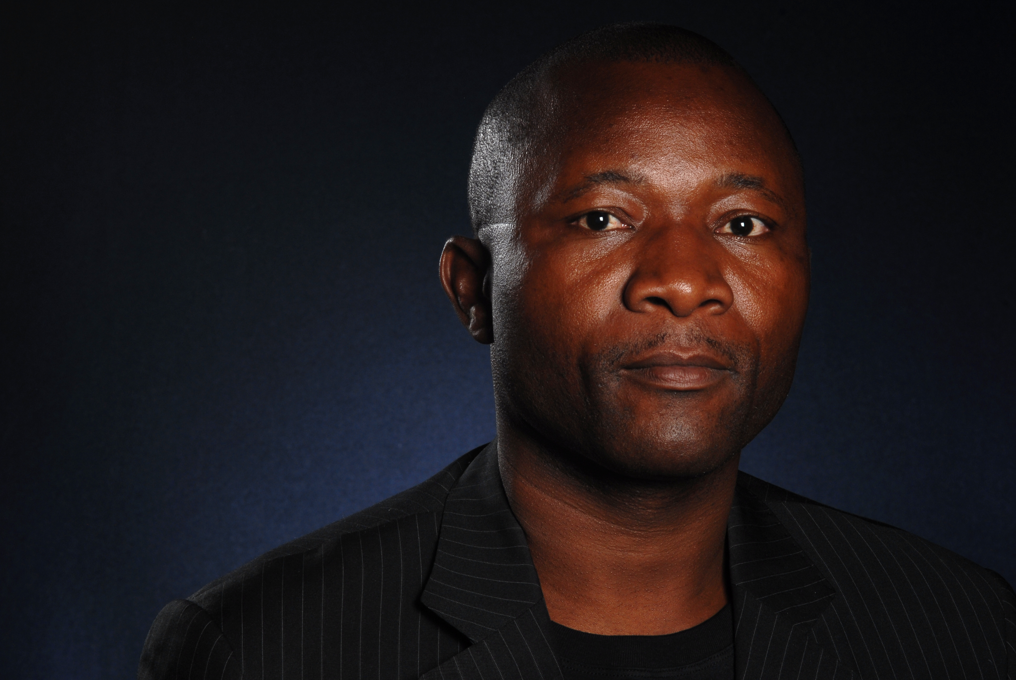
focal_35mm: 202
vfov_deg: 6.8
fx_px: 5722
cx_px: 508
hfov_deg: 10.1
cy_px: 340
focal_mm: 135
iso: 160
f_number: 16
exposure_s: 1/125
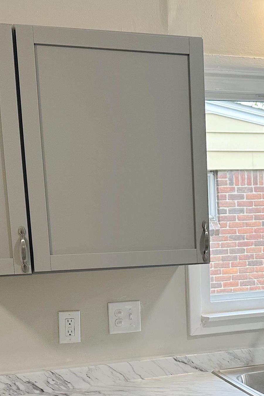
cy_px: 306
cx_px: 221
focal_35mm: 57
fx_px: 627
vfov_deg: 34.2
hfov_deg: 23.3
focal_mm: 6.86
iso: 160
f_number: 1.78
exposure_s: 1/120
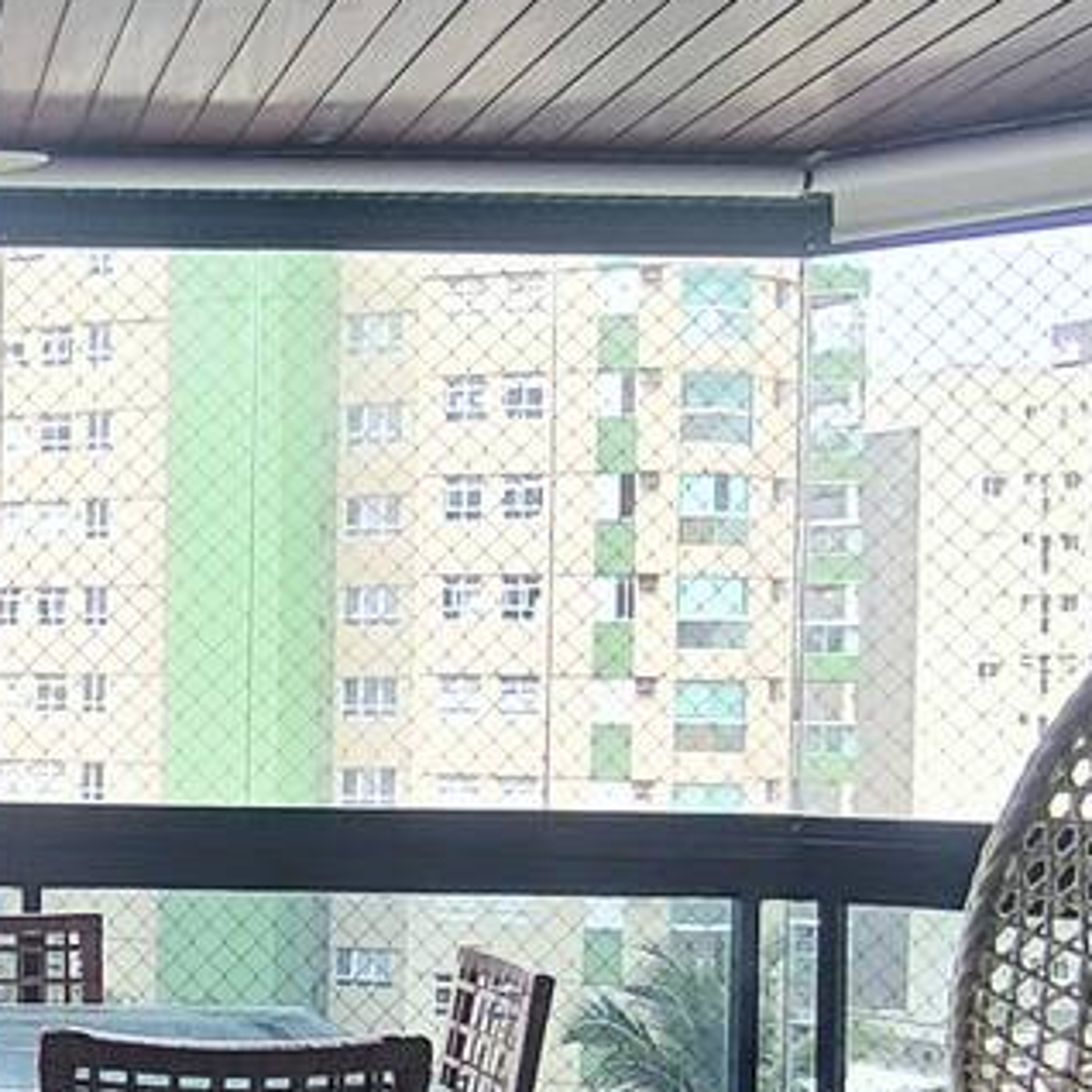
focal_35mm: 64
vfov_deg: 26.8
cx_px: -213
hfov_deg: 24.4
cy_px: 680
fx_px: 2284
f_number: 2.2
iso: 50
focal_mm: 1.65
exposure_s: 1/203
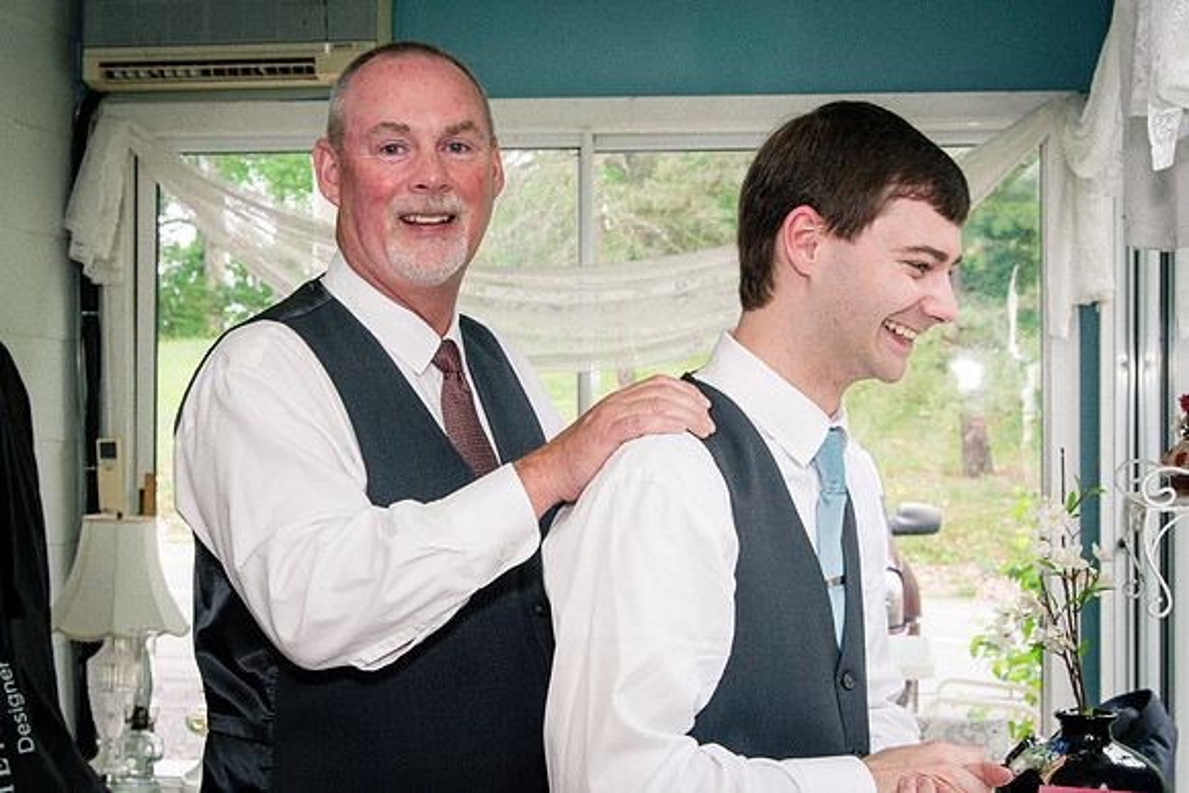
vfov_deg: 19.8
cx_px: 581
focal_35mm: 69
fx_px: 2267
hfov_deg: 29.4
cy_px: 396
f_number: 10
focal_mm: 44
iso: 1250
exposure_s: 1/160
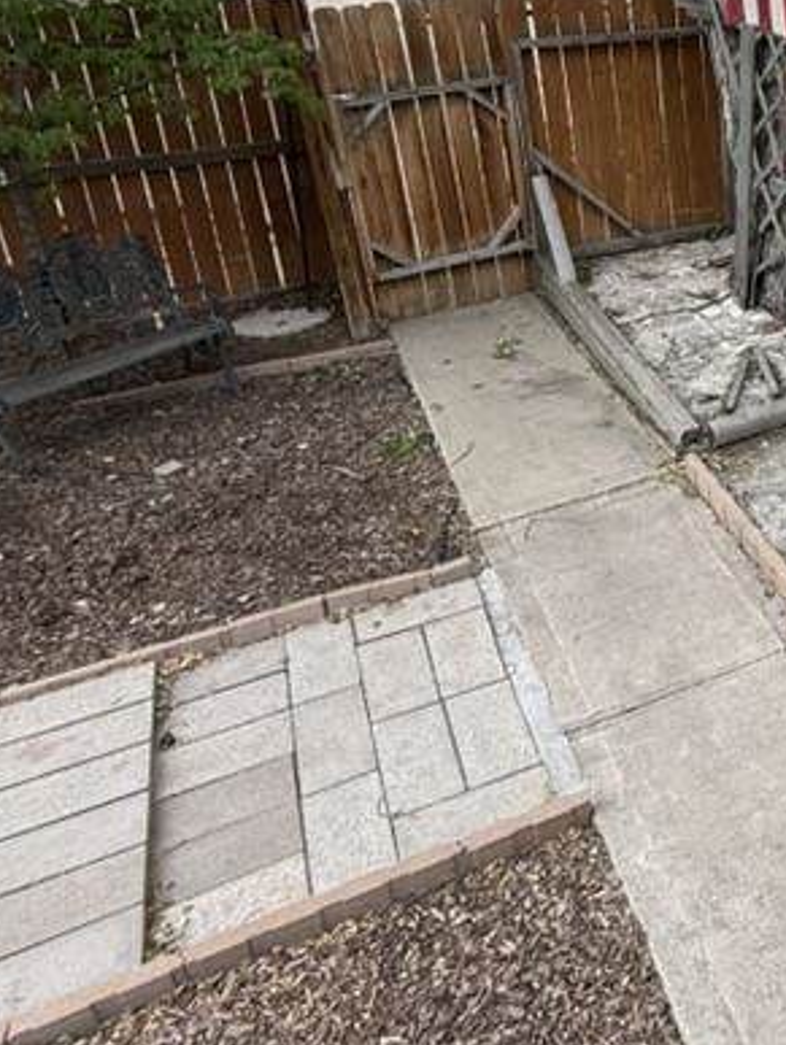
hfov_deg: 33.3
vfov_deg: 48.6
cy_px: 294
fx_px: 1118
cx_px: 886
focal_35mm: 37
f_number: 2.2
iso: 64
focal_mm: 2.22
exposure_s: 1/461
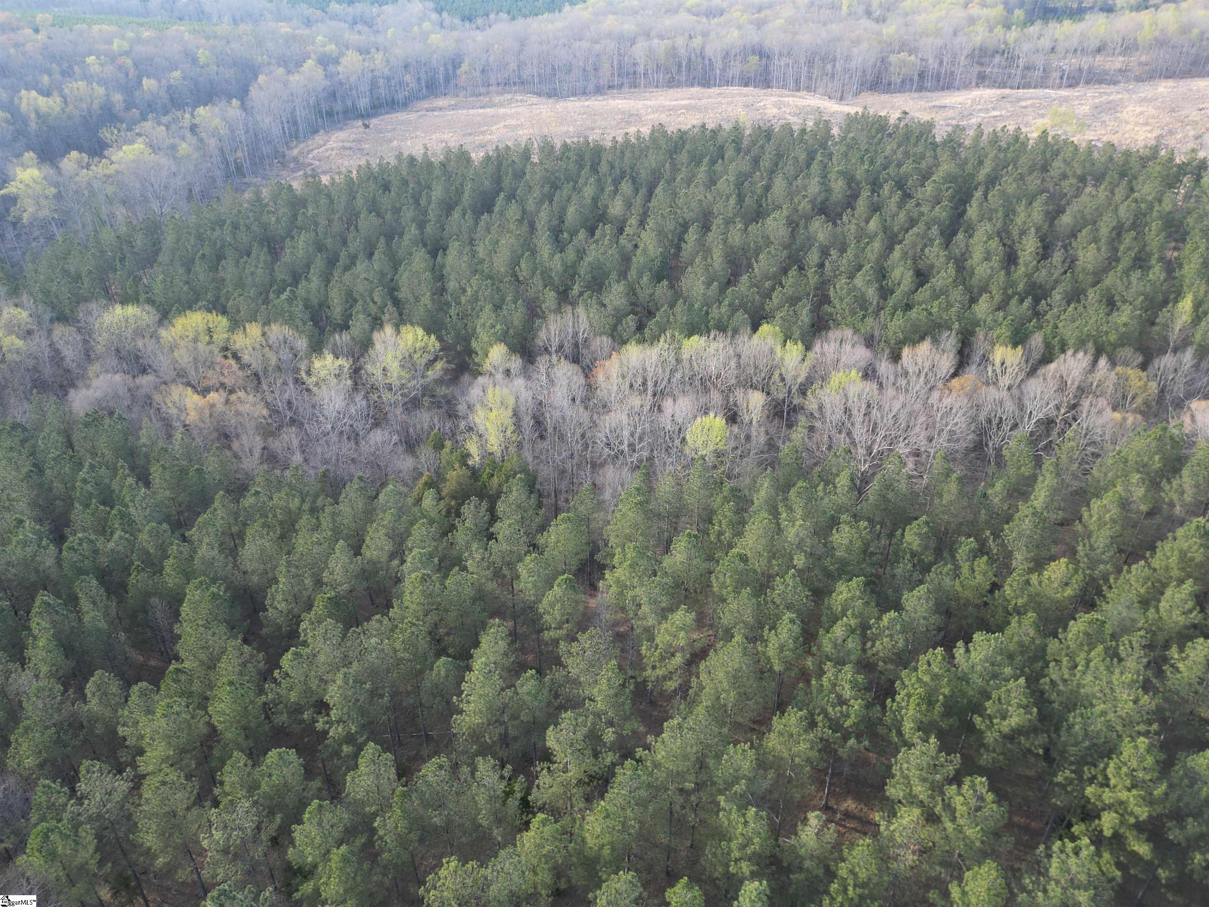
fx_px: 838
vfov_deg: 56.8
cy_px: 454
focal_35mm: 24
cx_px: 604
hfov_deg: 71.6
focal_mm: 6.72
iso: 100
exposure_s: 1/250
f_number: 1.7
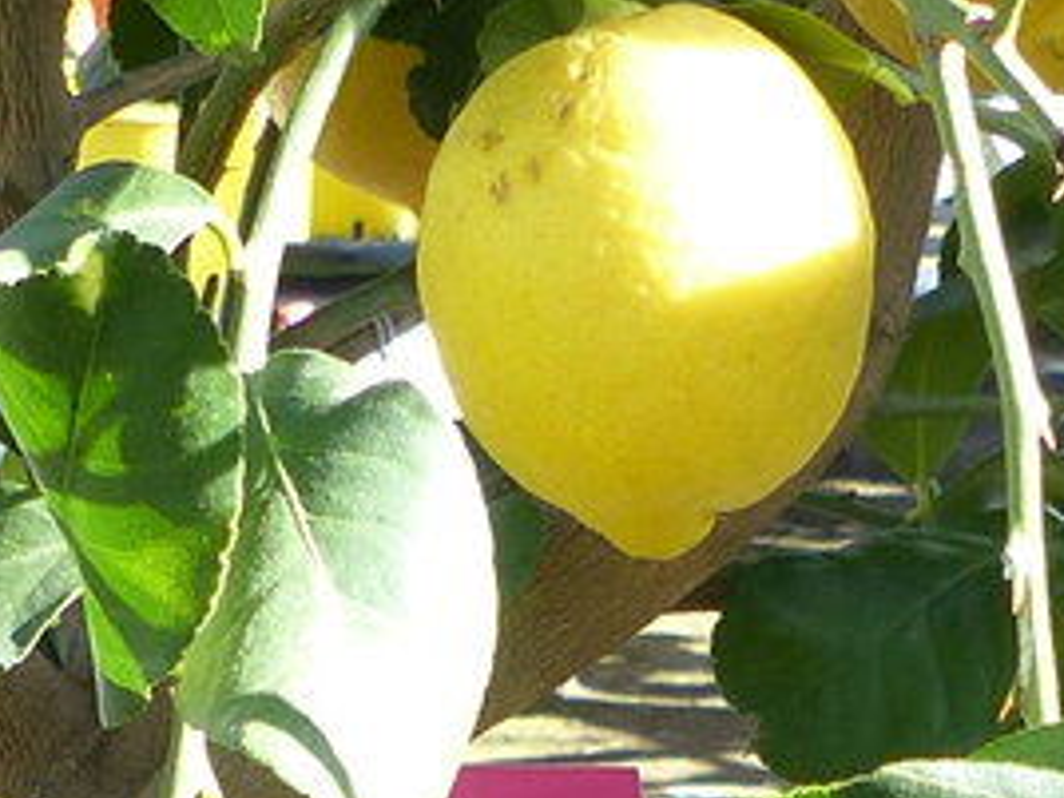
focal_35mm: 149
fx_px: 4580
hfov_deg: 13.2
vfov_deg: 9.5
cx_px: 441
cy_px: 1390
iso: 100
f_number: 2.8
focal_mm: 4.5
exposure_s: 1/100
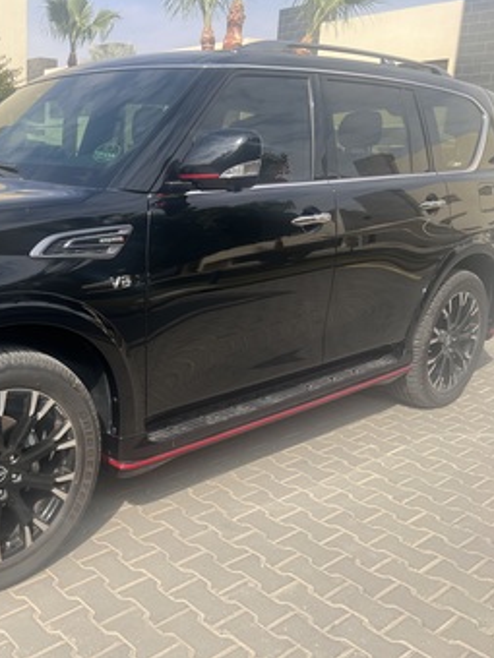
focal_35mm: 35
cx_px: 73
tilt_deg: -13.0
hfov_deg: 38.5
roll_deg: -0.9
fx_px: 666
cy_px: 328
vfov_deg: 52.6
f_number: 1.5
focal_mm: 5.7
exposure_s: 1/2353
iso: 50
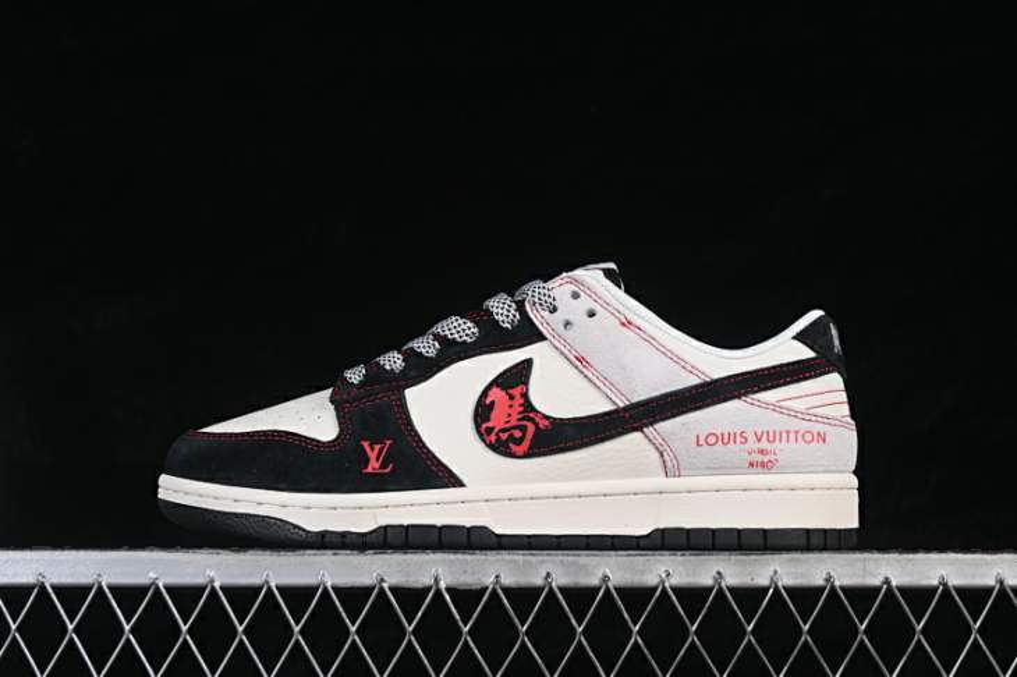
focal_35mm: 75
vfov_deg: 18.2
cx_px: 508
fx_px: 2118
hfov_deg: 27.0
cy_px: 338
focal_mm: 50
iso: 160
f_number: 8
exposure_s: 1/80
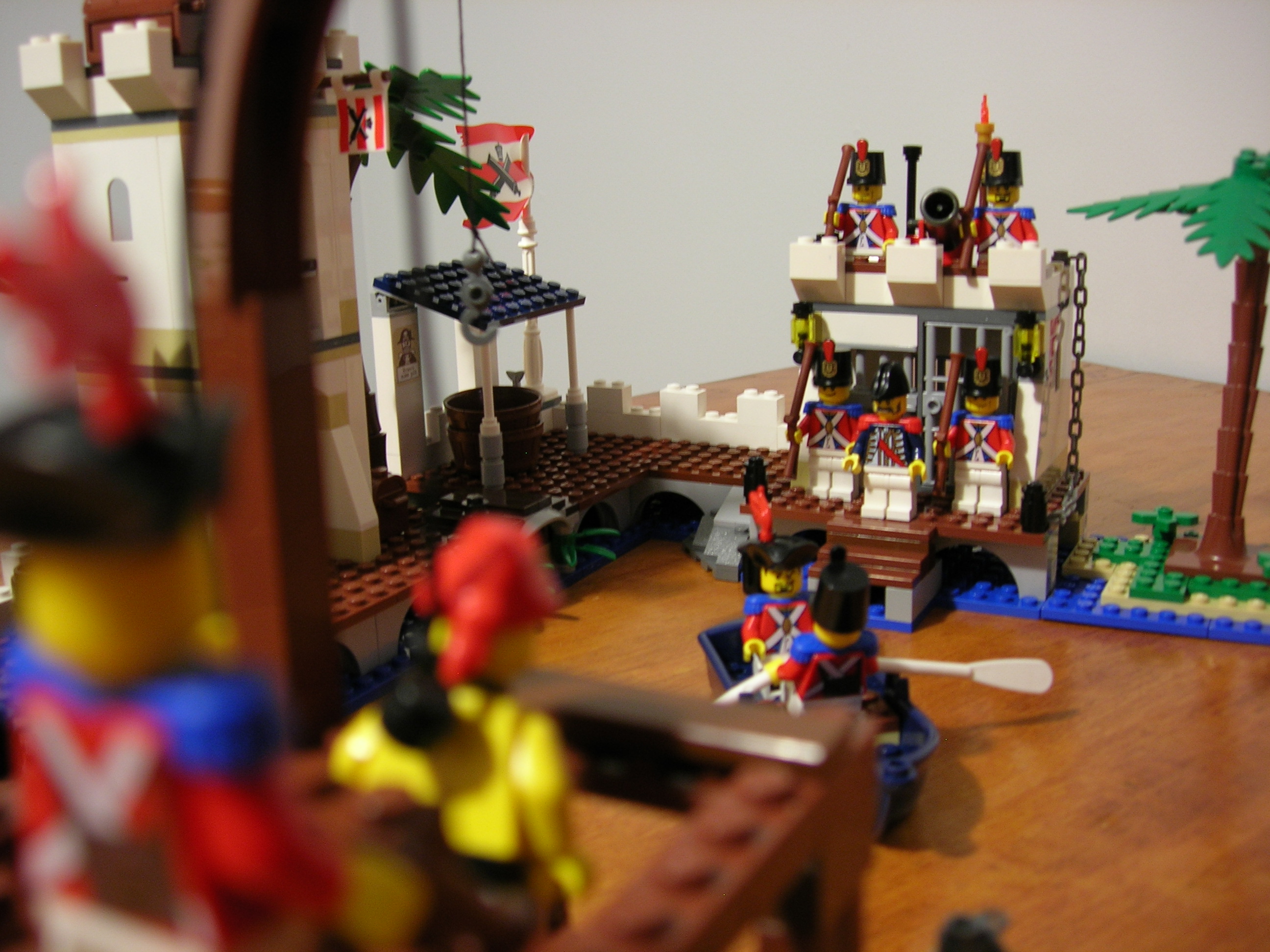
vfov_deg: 37.7
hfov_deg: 49.0
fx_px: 1394
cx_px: 635
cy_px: 476
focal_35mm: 38
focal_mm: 7.8
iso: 67
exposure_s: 1/3.8
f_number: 2.8
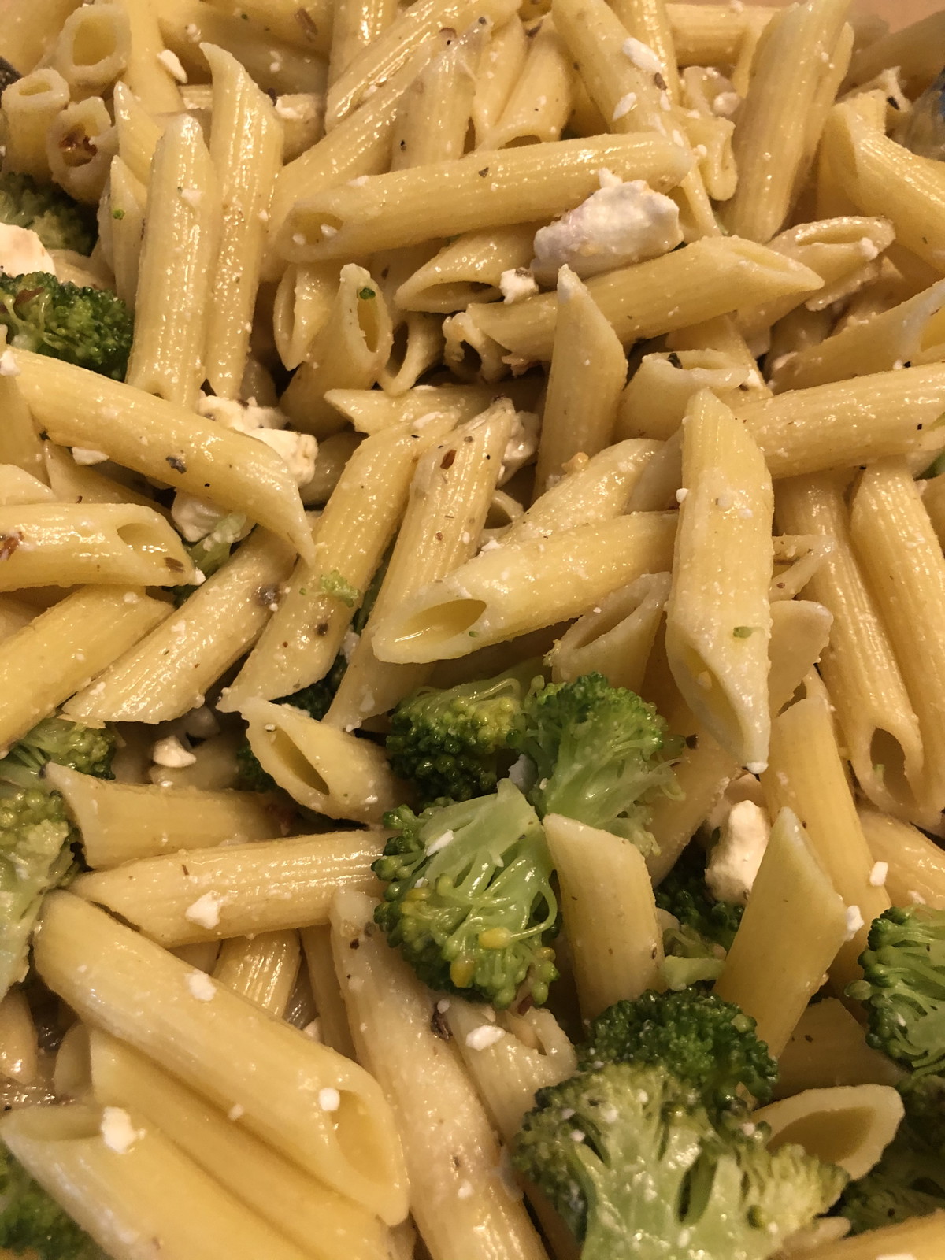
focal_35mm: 28
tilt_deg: -62.3
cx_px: 472
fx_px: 1019
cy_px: 630
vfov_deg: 63.4
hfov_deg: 49.7
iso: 80
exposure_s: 1/15
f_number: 1.8
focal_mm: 4
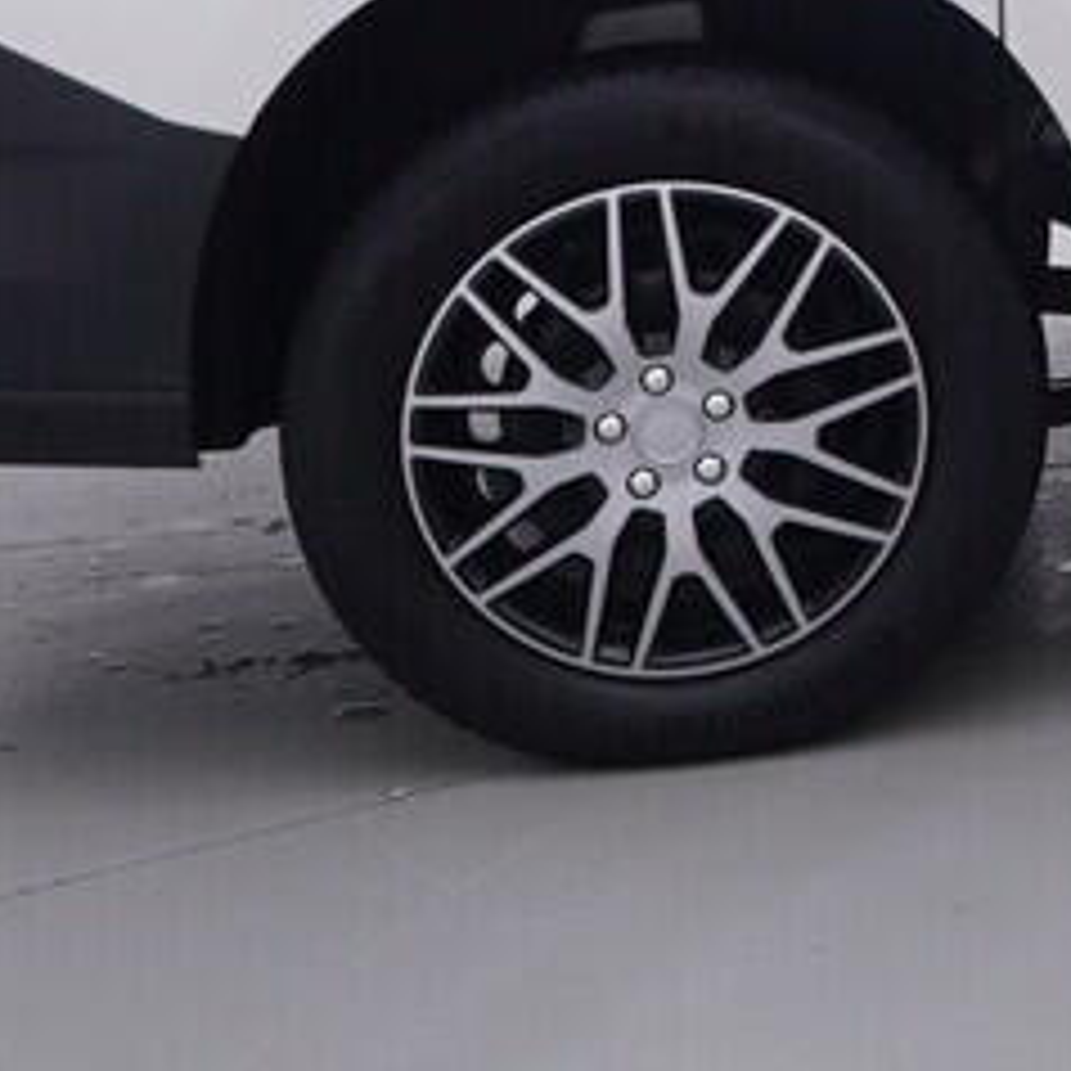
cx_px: 1998
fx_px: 4045
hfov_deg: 13.4
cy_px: -144
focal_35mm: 116
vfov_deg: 14.7
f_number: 5
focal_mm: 15
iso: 200
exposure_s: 1/80
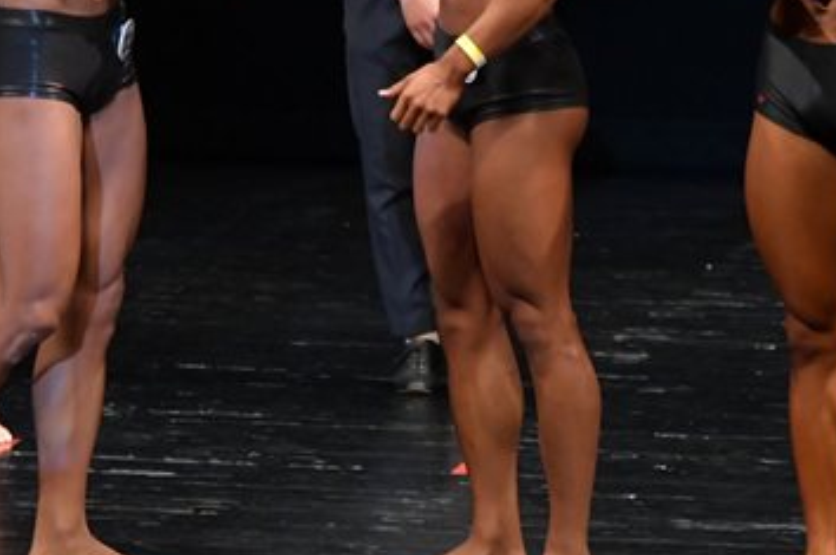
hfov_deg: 3.7
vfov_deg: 2.5
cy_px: 128
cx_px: 301
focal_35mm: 559
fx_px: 12963
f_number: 5.6
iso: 3200
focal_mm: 170
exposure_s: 1/400
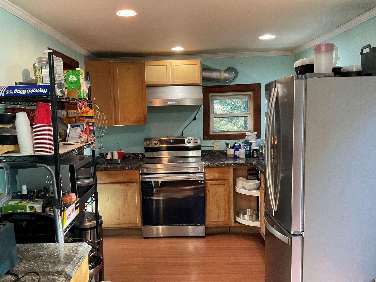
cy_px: 155
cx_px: 169
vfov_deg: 42.9
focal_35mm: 33
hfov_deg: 55.2
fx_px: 358
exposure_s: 1/60
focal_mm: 3
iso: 200
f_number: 1.8
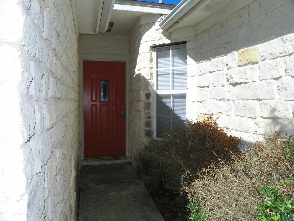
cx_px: 147
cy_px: 110
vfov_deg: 53.1
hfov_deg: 67.3
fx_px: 221
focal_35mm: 26
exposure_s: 1/400
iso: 64
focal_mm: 4.6
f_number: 5.6
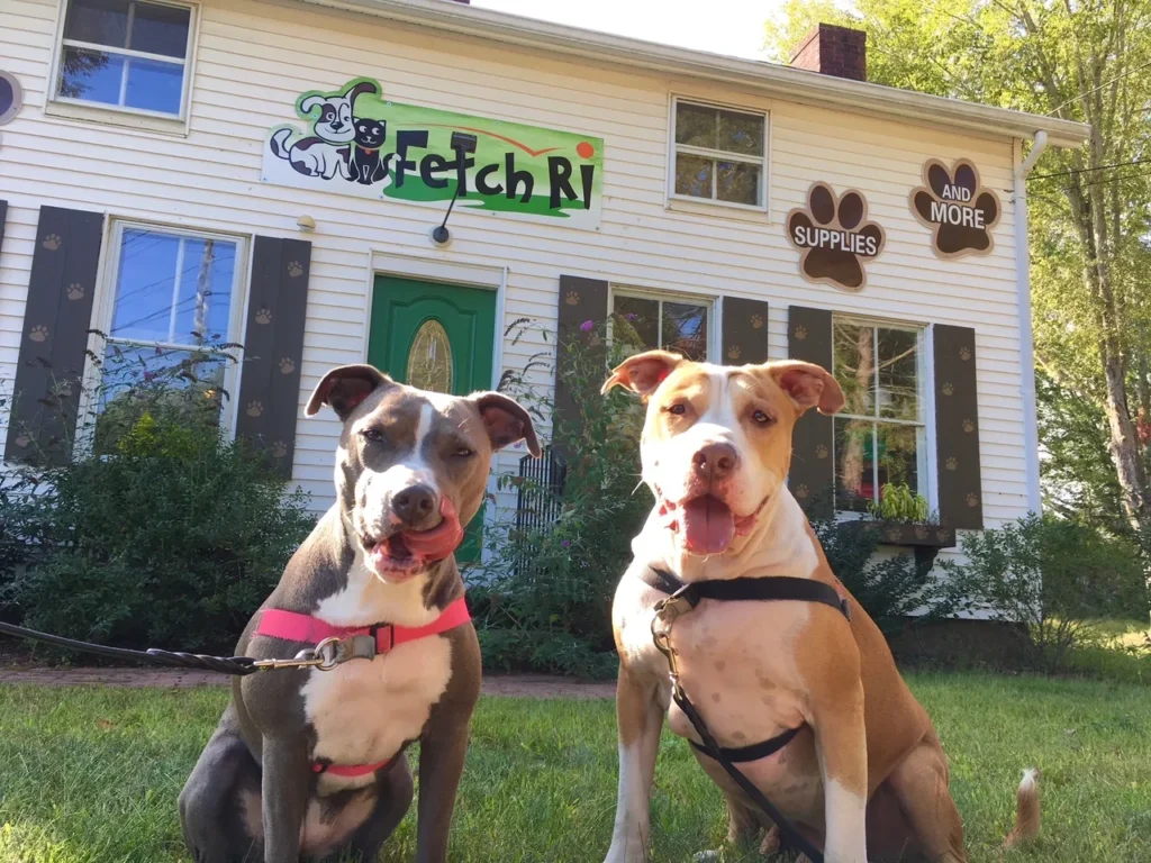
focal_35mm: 29
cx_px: 576
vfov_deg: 48.2
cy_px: 432
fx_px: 964
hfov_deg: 61.7
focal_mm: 4.15
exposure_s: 1/238
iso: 25
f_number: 2.2
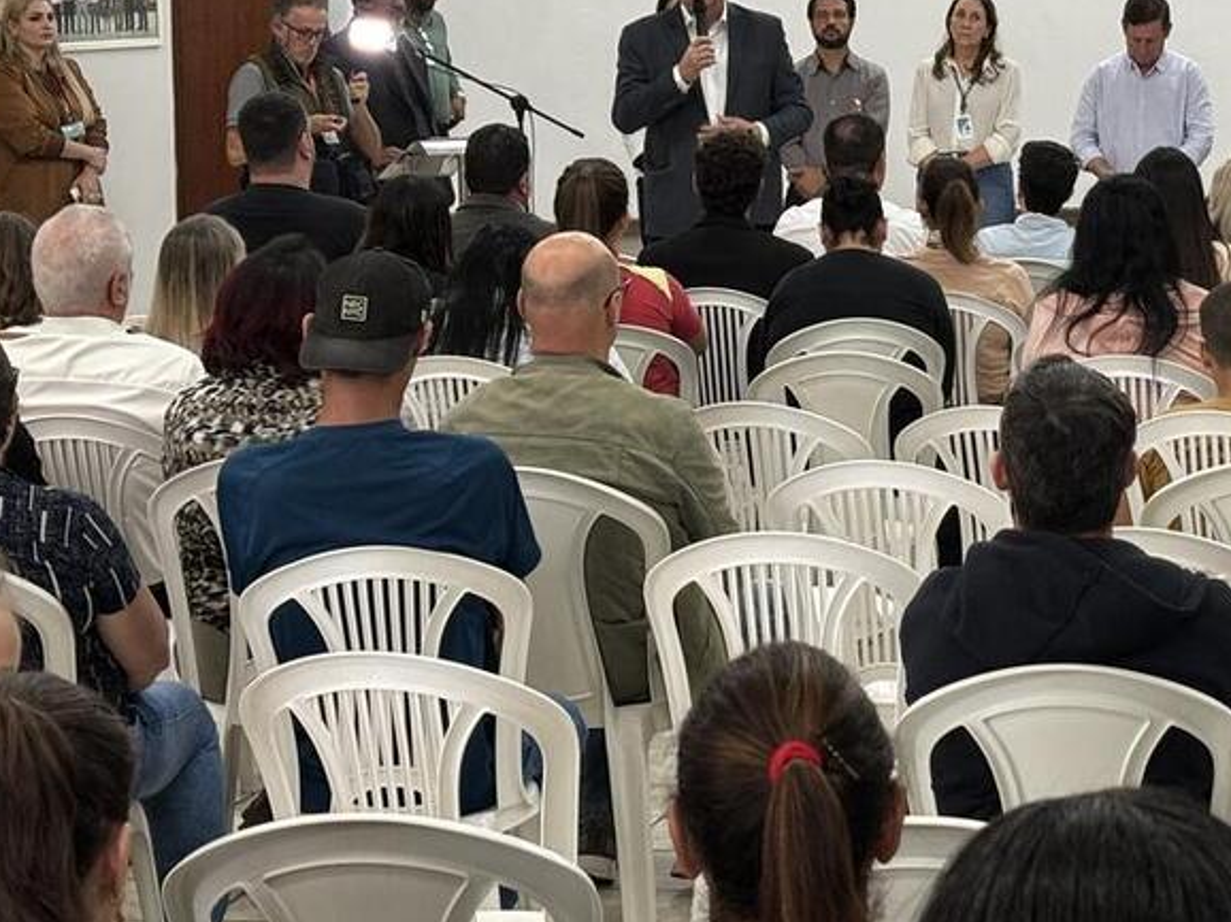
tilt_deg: -4.0
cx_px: 1082
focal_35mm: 108
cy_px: 251
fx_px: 3839
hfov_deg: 18.0
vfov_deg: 13.7
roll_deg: +0.6
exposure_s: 1/60
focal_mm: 5.96
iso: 80
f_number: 1.6
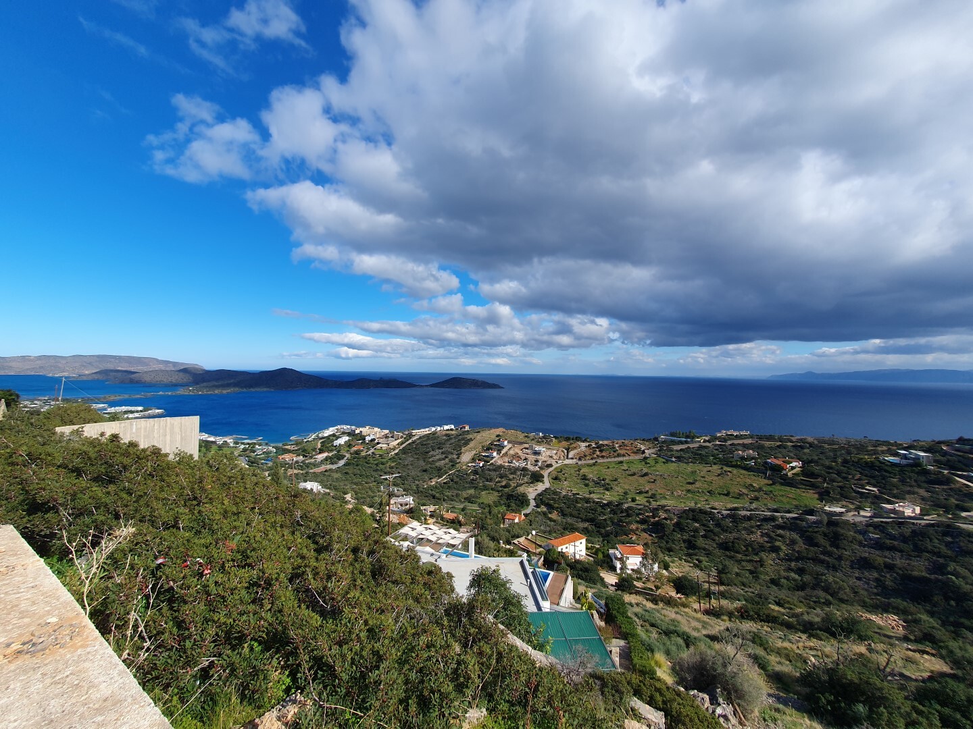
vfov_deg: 89.9
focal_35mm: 13
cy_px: 364
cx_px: 486
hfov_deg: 106.2
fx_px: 365
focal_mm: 1.8
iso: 50
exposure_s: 1/1080
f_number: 2.2
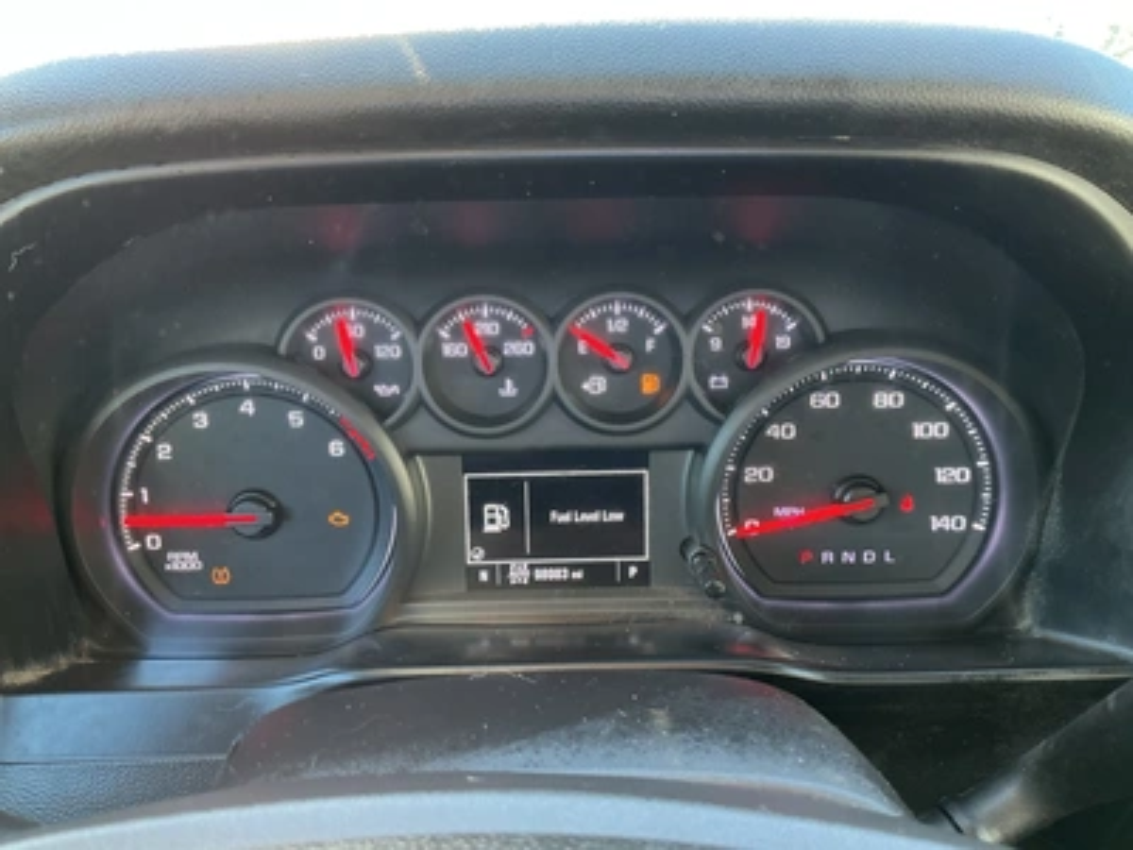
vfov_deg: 49.7
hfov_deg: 63.4
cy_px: 425
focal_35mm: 28
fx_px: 916
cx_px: 566
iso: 160
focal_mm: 3
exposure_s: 1/60
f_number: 1.8
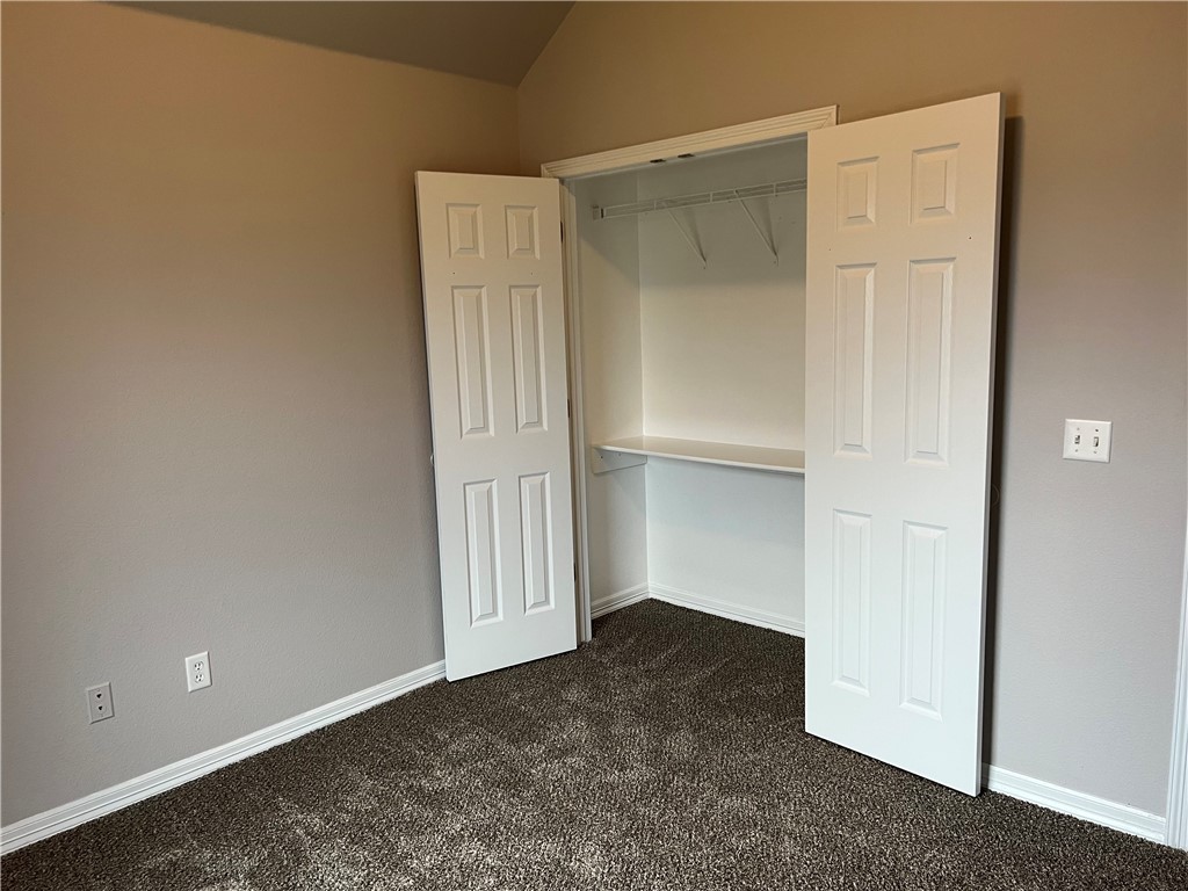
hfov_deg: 67.3
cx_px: 594
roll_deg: +2.5
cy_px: 446
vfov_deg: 53.1
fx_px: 892
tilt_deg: -9.5
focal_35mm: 26
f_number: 1.5
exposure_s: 1/60
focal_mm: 5.7
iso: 100
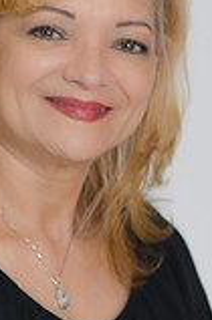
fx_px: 3210
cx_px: 107
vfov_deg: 5.7
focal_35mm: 361
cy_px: 272
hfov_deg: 3.8
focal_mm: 85
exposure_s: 1/40
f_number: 2.8
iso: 100
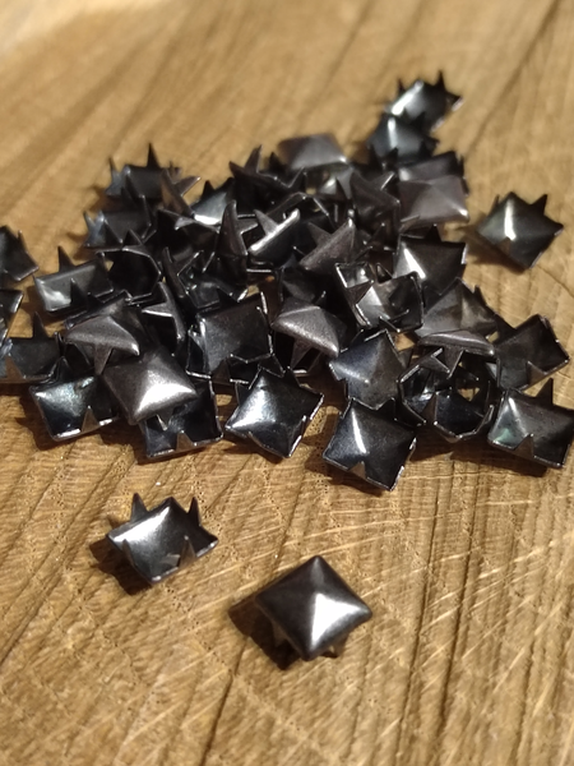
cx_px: 287
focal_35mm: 46
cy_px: 383
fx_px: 1017
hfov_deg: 31.5
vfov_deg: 41.2
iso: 3397
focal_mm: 5.52
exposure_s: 1/50
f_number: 1.9
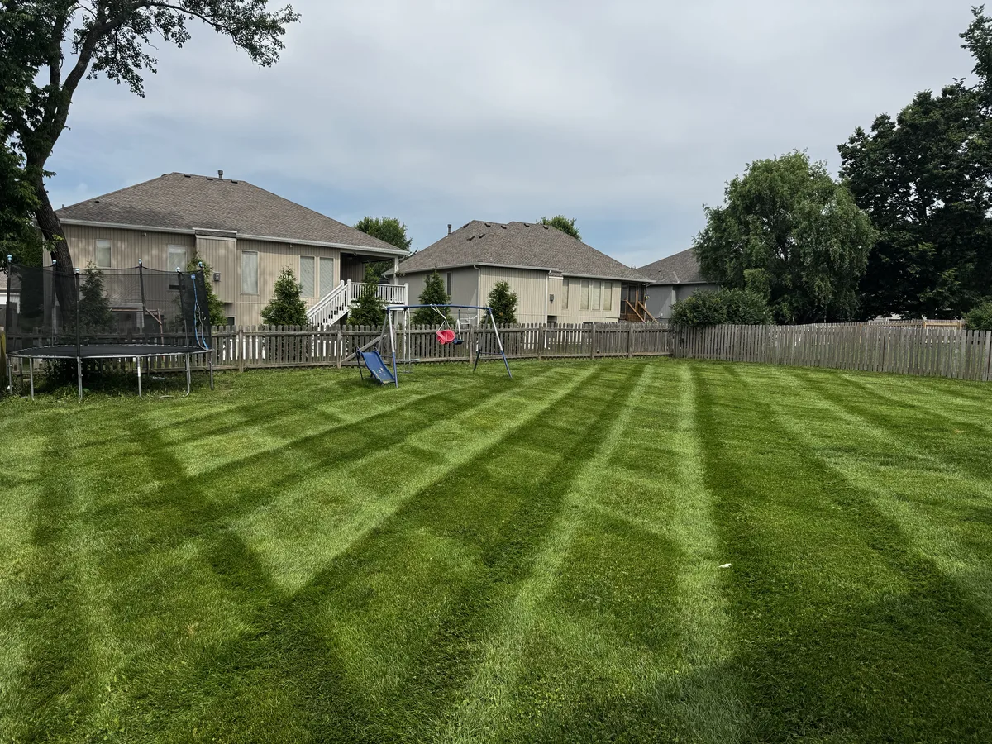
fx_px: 688
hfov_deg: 71.6
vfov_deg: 56.8
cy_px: 372
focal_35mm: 24
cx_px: 496
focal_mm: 6.76
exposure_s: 1/4608
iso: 80
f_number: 1.78
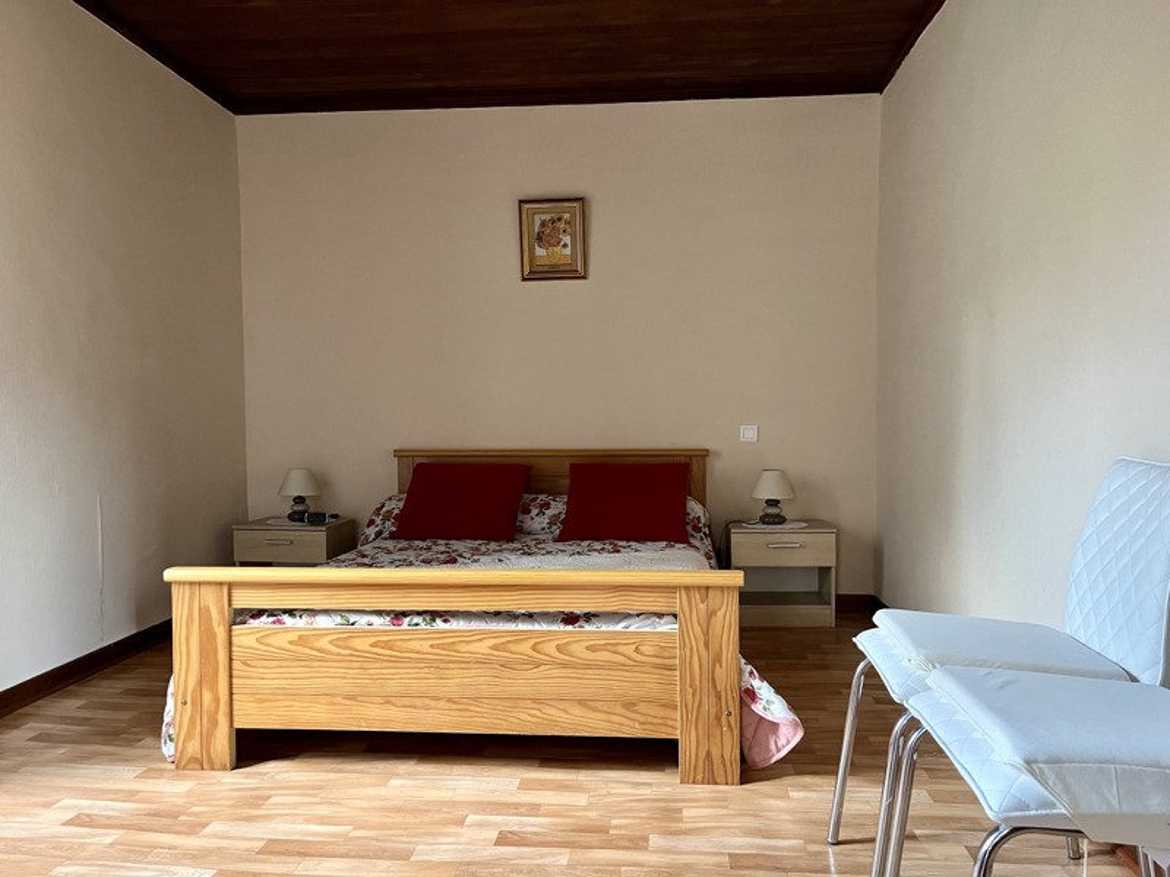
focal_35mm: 26
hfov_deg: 67.3
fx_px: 879
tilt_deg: -2.4
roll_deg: +0.5
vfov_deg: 53.1
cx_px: 585
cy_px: 438
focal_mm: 5.1
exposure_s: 1/55
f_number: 1.6
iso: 500
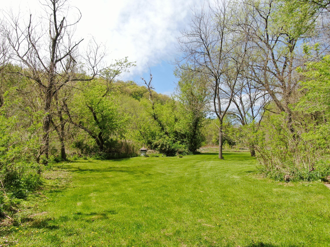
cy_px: 124
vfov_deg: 56.8
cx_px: 165
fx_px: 229
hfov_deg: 71.6
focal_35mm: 24
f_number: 2.8
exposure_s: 1/800
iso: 100
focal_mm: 4.39
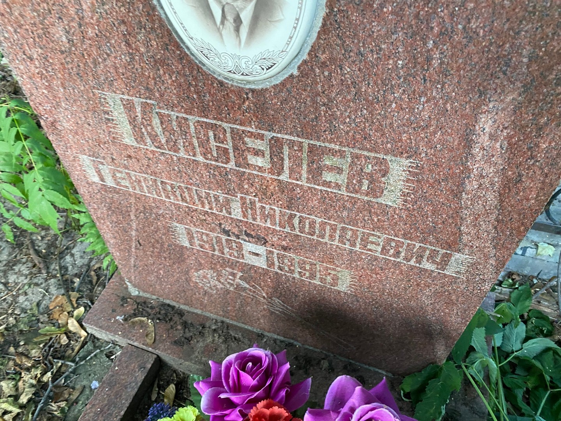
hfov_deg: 67.3
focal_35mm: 26
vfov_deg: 53.1
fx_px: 421
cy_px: 210
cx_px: 280
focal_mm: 4.25
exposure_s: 1/58
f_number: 1.8
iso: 500
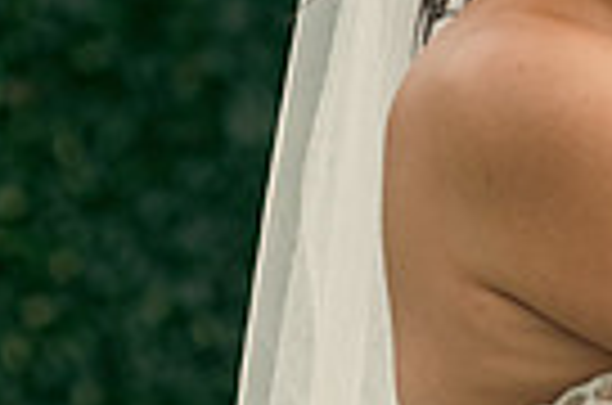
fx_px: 6241
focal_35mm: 368
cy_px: 61
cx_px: 958
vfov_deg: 3.7
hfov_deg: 5.6
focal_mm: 86
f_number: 3.5
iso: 100
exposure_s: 1/320
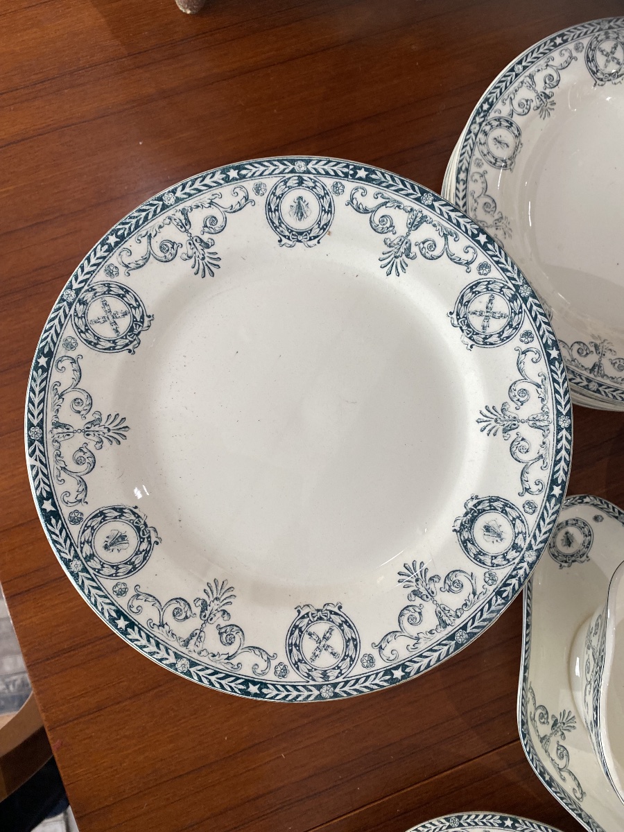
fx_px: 625
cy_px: 416
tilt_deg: -83.7
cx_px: 312
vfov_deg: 67.3
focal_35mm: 26
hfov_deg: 53.1
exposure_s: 1/118
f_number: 1.8
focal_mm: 4.25
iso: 125
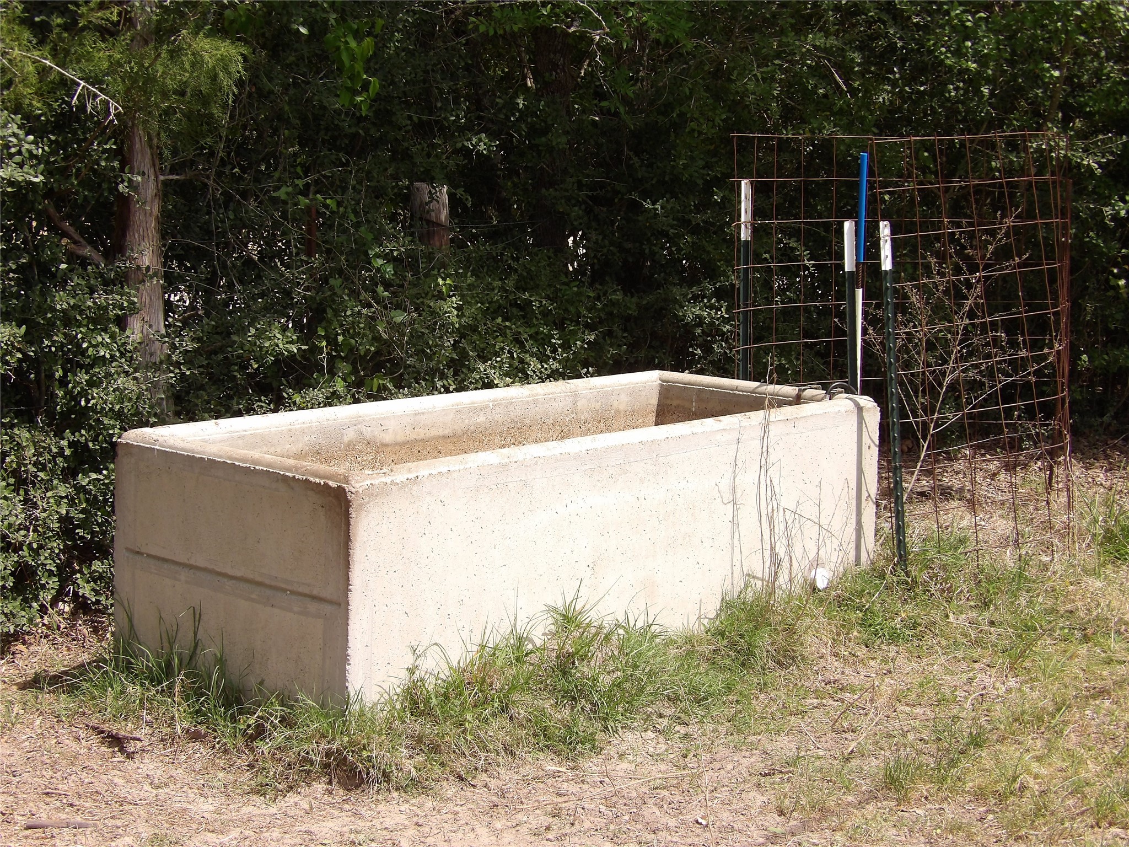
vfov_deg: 23.7
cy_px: 424
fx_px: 2022
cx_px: 564
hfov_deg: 31.2
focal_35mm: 62
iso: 100
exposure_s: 1/781
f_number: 4
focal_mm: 11.1
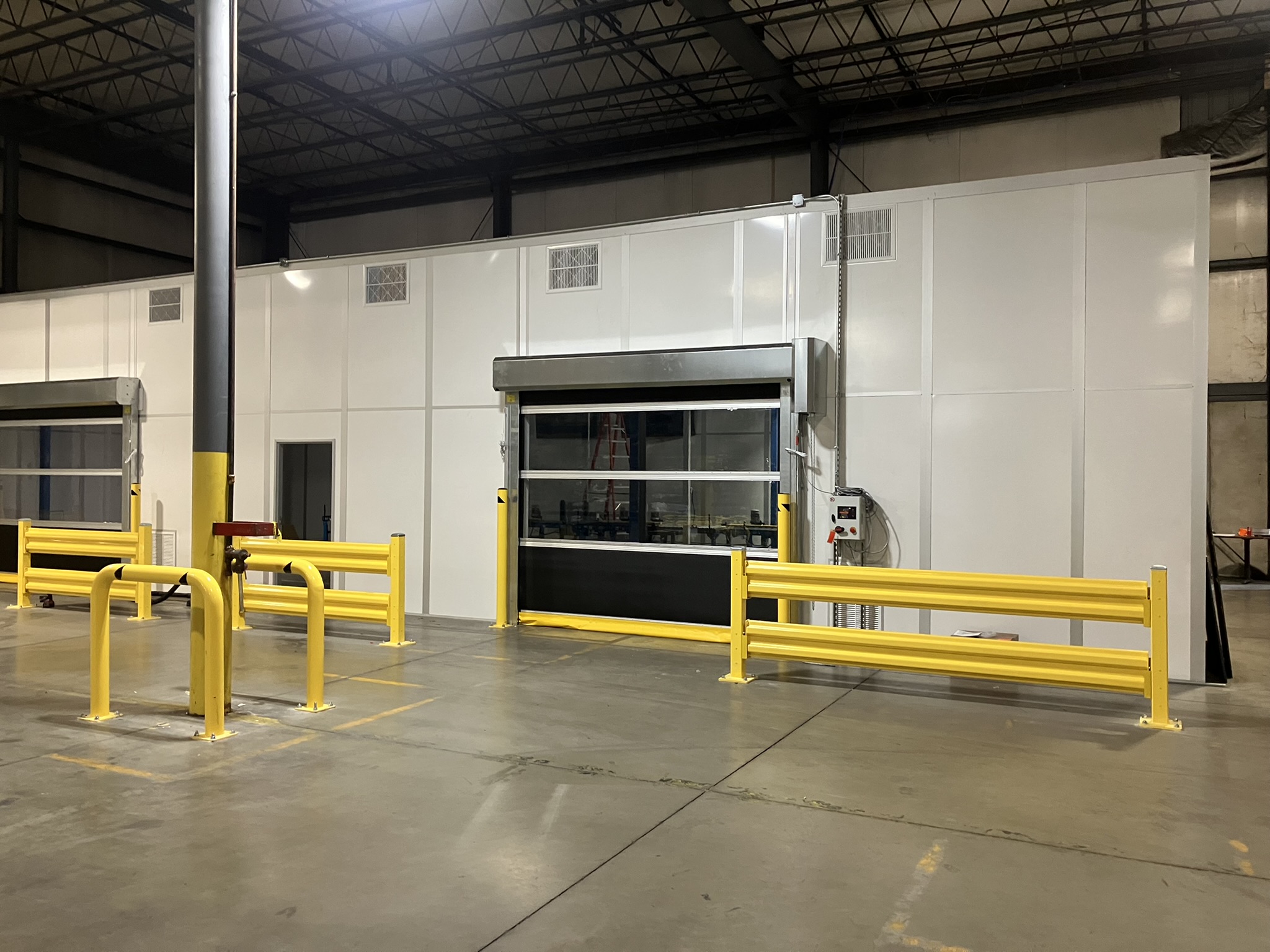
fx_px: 1027
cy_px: 476
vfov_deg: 49.7
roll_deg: -0.5
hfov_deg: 63.4
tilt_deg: +2.5
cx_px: 635
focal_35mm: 28
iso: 250
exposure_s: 1/60
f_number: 1.8
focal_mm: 3.99
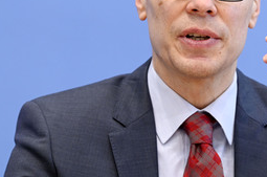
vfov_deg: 5.7
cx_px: 208
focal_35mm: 239
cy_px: 49
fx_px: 1769
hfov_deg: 8.6
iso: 2000
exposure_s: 1/320
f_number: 5
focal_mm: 135
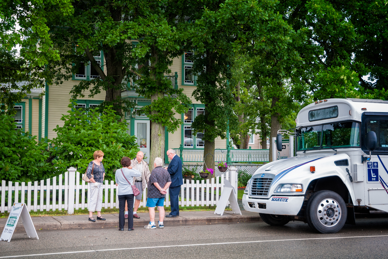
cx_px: 198
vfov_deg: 25.3
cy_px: 128
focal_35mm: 54
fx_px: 577
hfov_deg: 37.2
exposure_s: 1/50
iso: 200
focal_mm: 35
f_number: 6.3
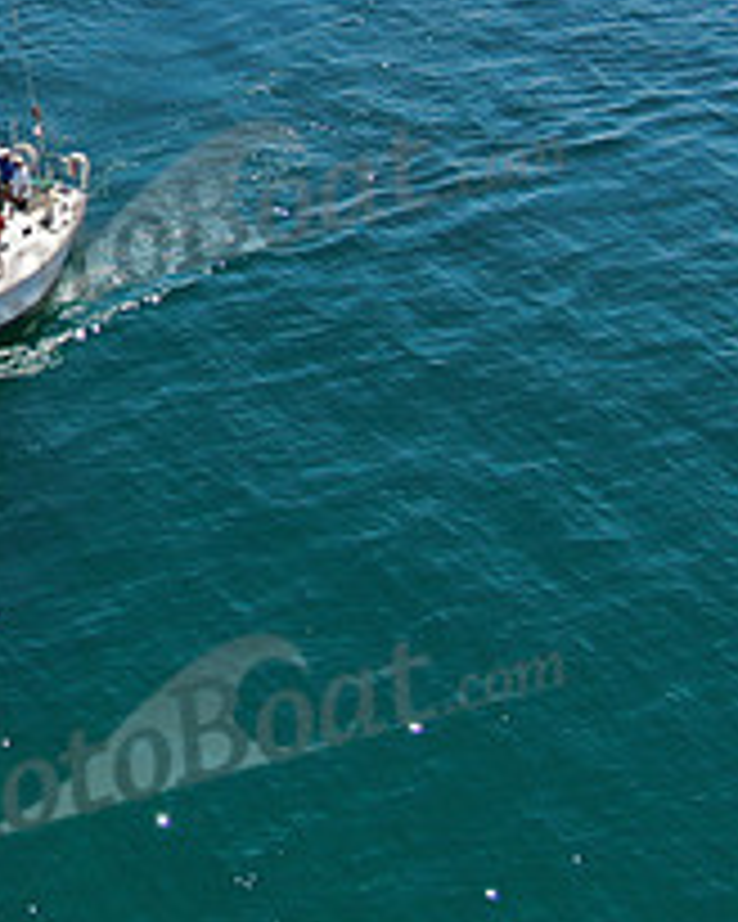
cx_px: -405
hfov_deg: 15.0
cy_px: 34
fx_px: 2566
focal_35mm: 94
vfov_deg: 19.9
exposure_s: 1/1000
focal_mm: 5.82
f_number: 3.2
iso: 100
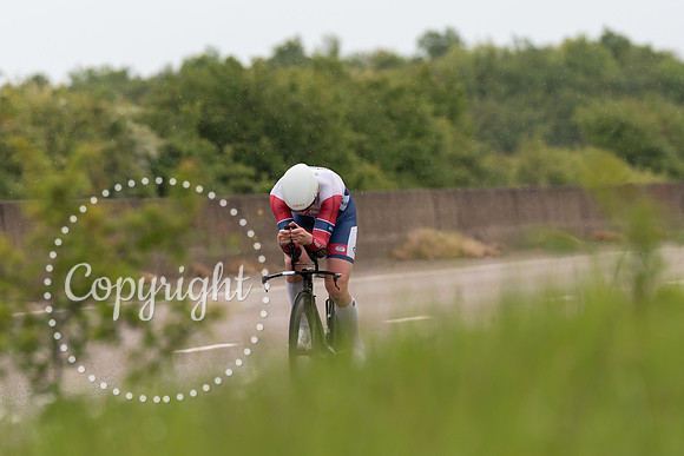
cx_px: 316
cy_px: 223
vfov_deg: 3.6
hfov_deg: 5.3
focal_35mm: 387
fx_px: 7353
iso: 400
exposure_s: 1/1000
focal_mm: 200
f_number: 3.5
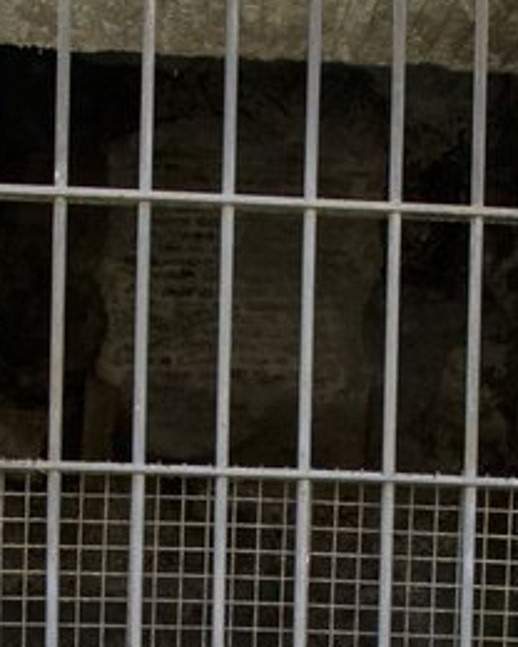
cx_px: 254
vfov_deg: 23.0
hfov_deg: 20.2
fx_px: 1456
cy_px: 779
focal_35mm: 76
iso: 200
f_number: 5
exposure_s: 1/100
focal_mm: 14
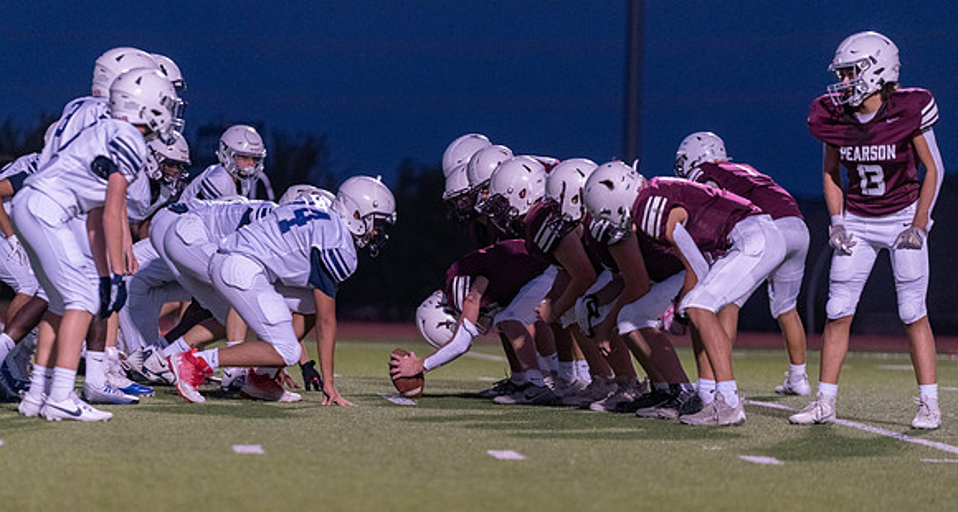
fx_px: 5519
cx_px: 478
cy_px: 319
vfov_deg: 5.3
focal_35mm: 220
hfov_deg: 9.9
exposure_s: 1/1000
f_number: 2.8
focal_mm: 200
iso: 4000
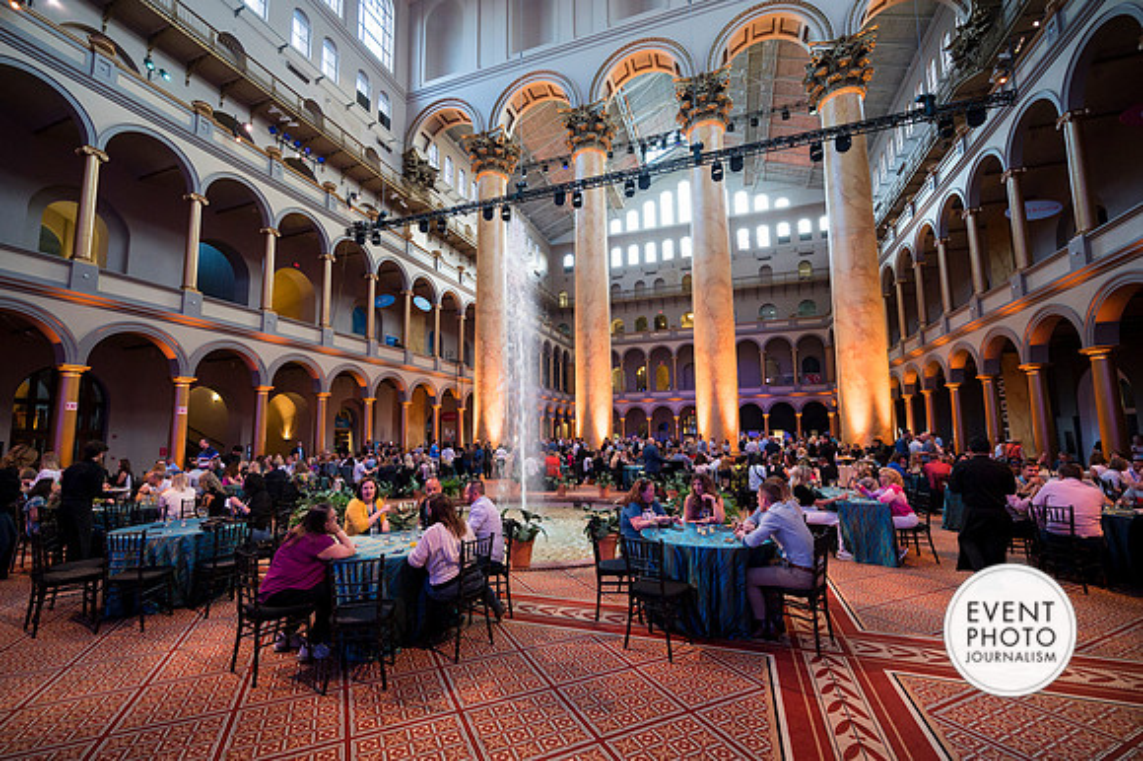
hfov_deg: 101.4
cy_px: 384
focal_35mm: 15
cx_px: 561
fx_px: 467
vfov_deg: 78.3
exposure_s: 1/80
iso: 800
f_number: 4
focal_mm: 14
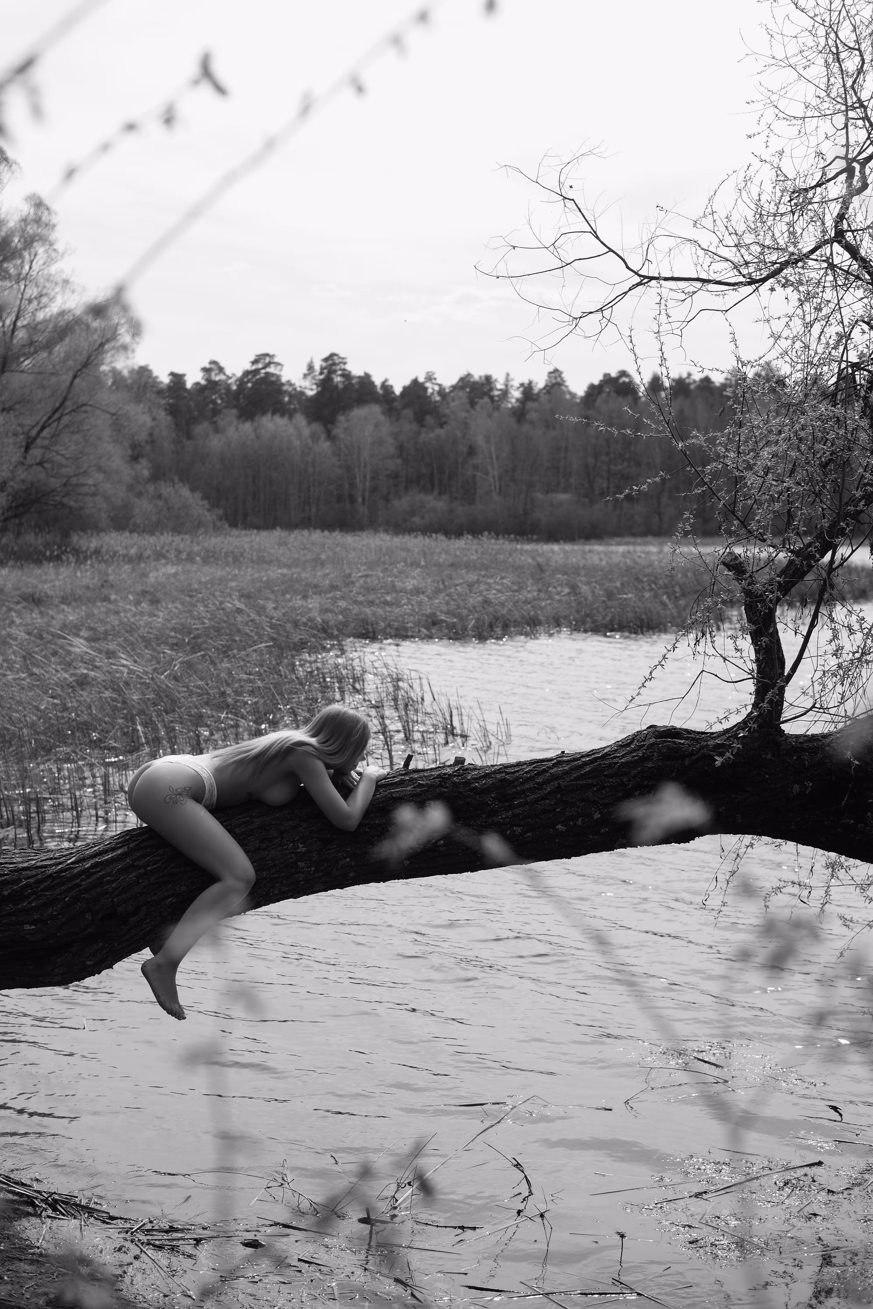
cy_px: 654
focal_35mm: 53
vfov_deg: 37.5
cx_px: 436
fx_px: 1928
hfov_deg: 25.5
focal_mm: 35
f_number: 2.5
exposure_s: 1/4000
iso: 200
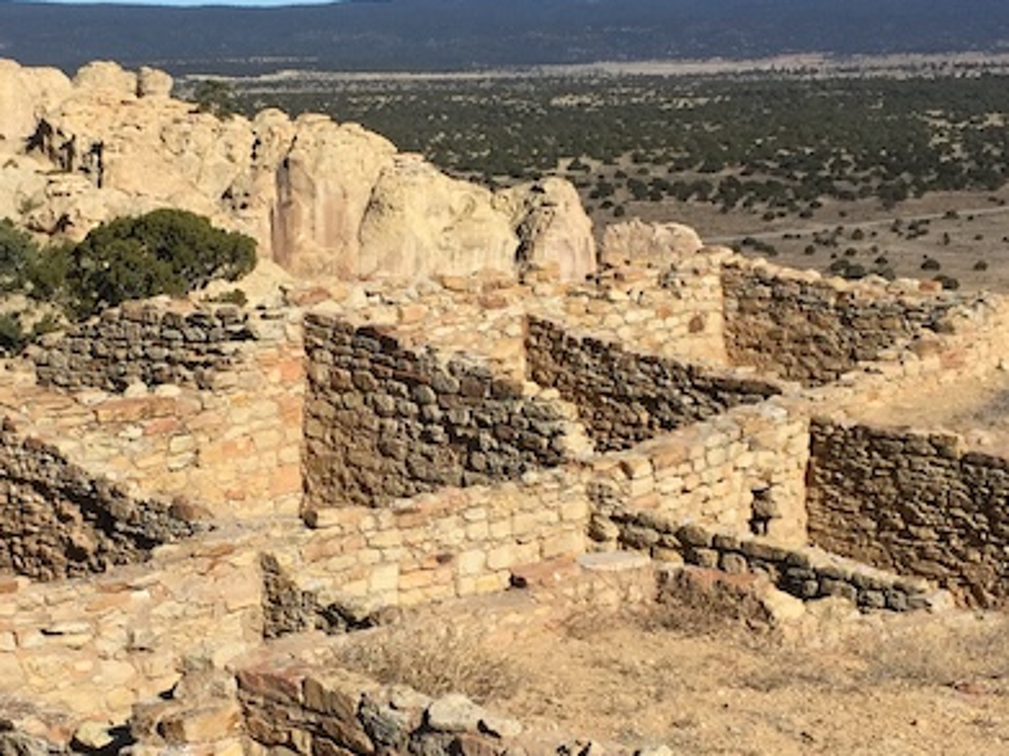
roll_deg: +0.9
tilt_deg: -9.6
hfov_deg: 25.6
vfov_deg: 19.4
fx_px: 2215
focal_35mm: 76
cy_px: 436
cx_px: 354
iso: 32
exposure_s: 1/3049
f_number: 2.2
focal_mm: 4.15
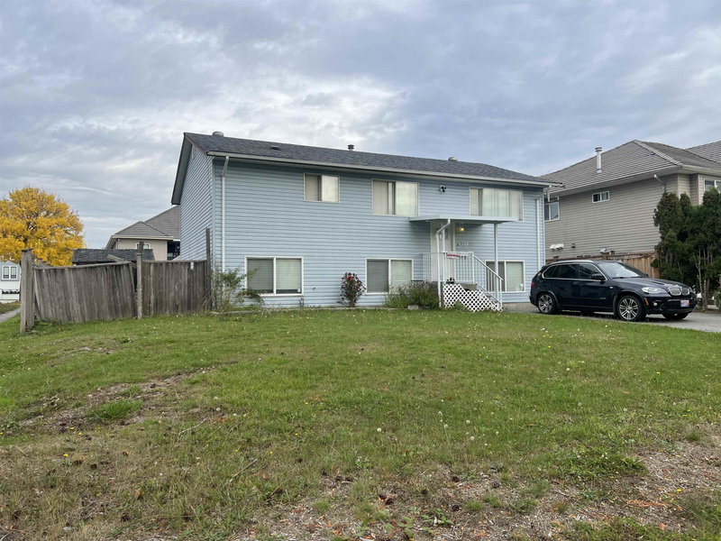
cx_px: 360
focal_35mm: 26
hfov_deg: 67.3
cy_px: 270
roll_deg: +0.3
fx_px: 542
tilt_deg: +2.6
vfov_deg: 53.1
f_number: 1.5
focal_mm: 5.7
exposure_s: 1/1645
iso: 50
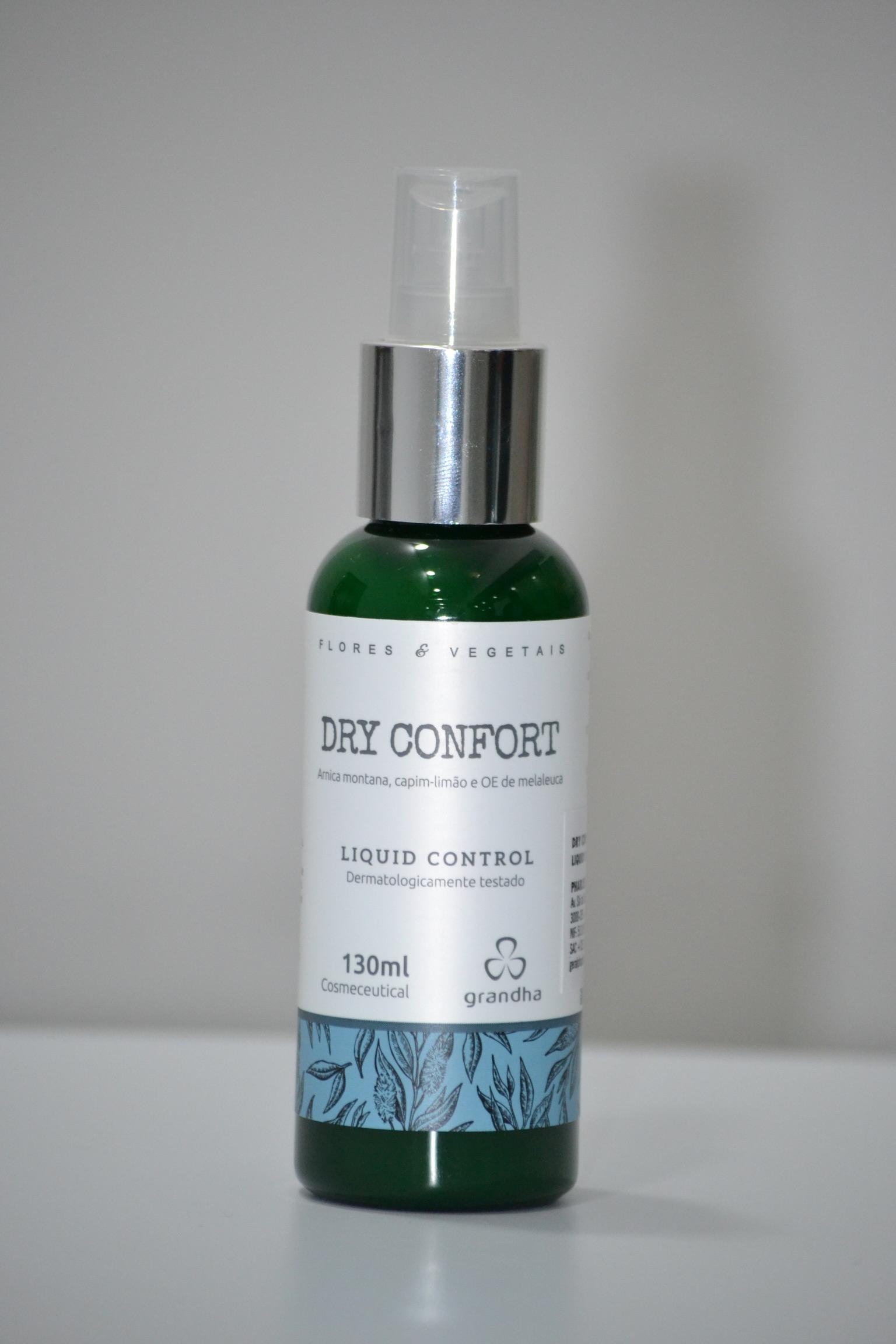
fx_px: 6999
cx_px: 448
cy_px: 672
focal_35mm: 188
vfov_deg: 11.0
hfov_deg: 7.3
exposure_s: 1/200
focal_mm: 125
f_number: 5
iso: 1600
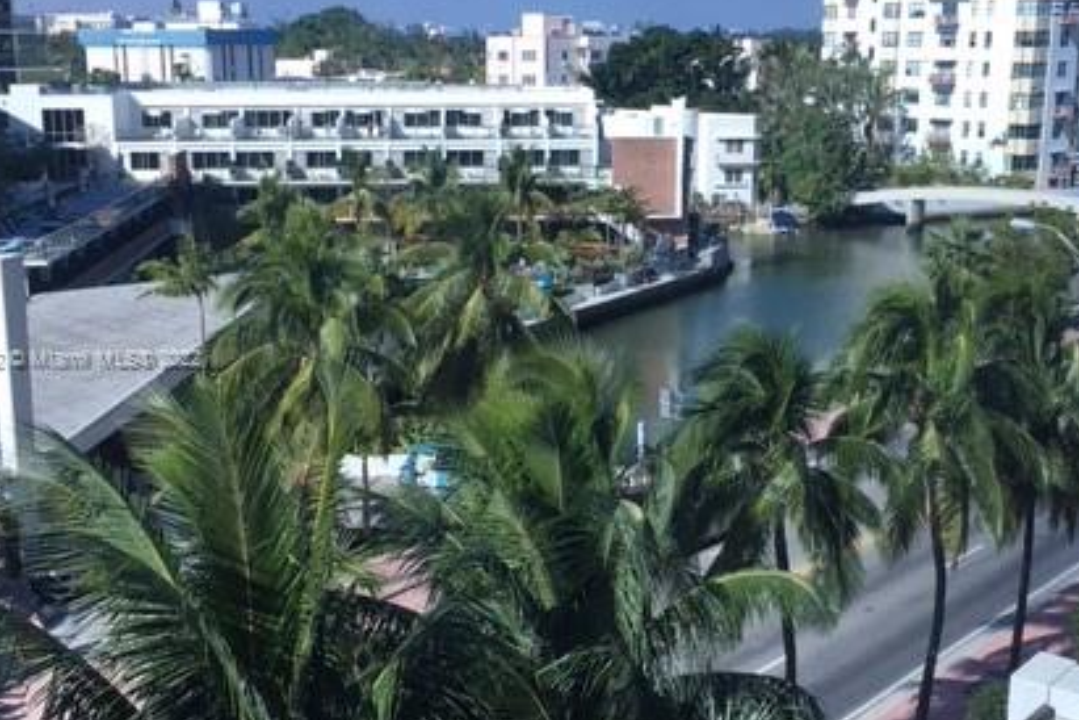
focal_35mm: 47
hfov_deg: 41.9
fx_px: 1409
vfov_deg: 28.6
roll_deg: -0.1
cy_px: 360
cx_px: 530
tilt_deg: -13.2
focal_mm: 4.15
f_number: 2.2
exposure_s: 1/334
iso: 25
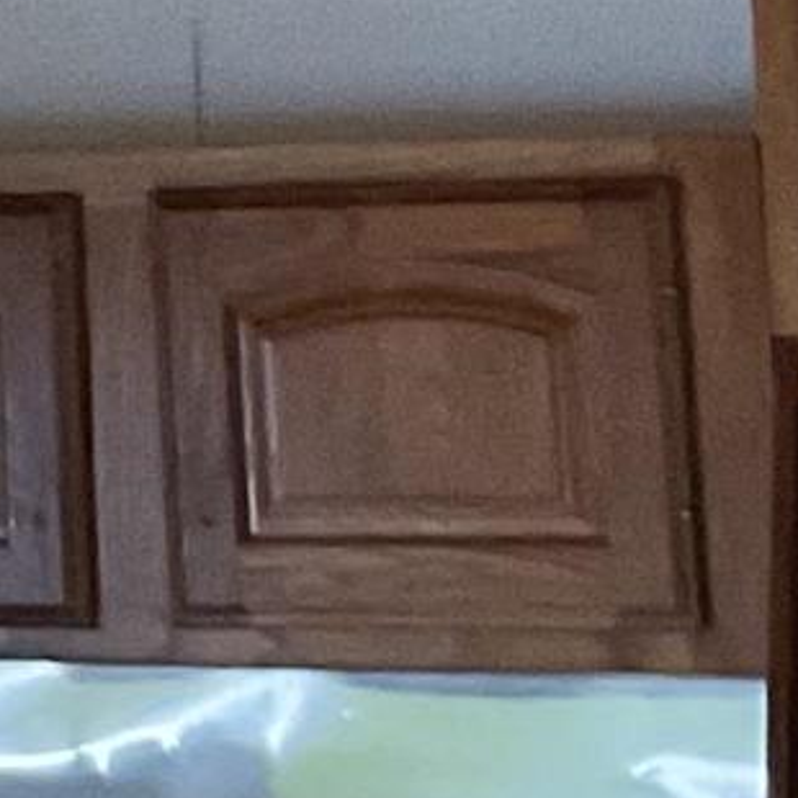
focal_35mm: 254
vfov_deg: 6.5
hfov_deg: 6.6
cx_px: -1032
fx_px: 6625
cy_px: -1236
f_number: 1.8
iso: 320
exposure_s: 1/47
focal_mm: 3
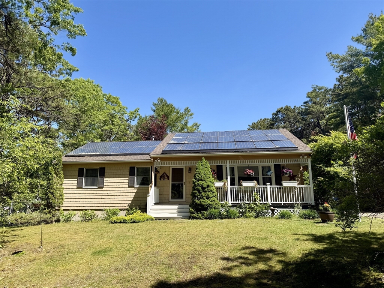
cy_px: 144
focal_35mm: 24
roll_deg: +0.3
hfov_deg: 71.6
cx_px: 192
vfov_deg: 56.8
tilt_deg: +11.2
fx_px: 266
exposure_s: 1/3021
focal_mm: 6.76
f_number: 1.78
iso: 80
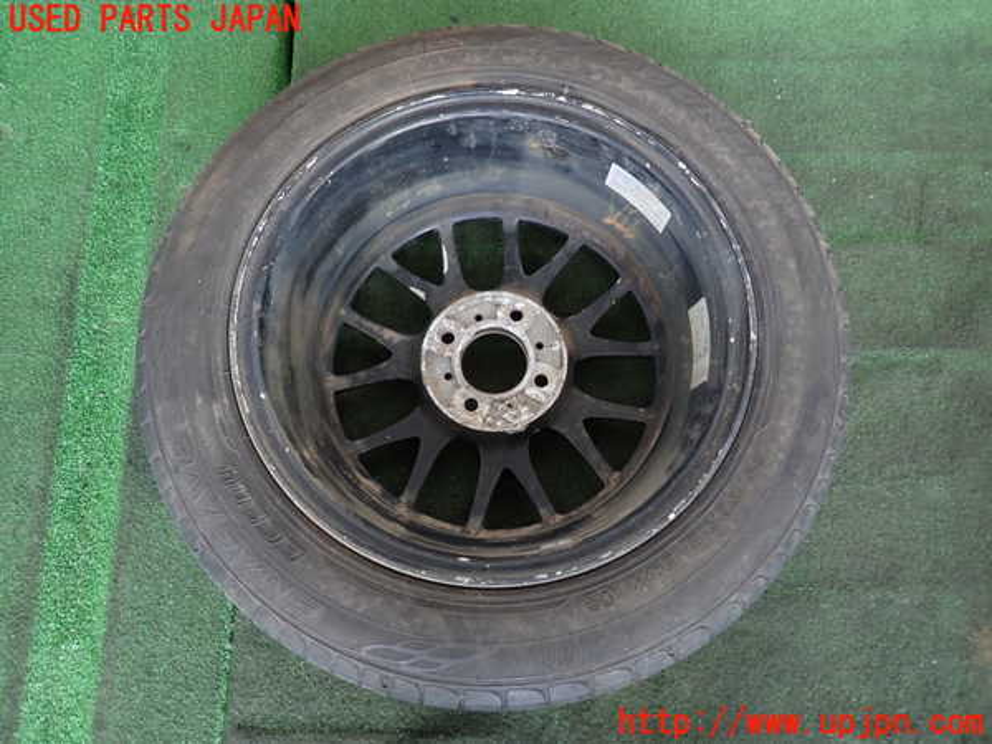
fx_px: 716
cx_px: 496
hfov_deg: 69.4
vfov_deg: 54.9
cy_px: 372
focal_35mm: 25
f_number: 2
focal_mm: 4.5
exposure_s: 1/50
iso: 200
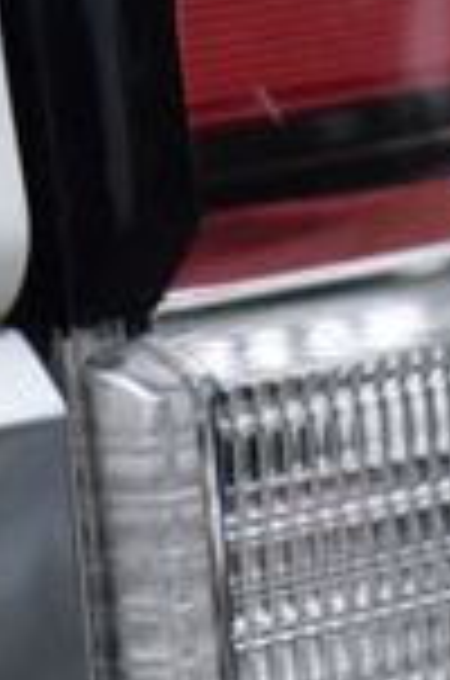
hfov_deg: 3.9
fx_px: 6595
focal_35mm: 350
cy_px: 923
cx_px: -562
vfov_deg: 5.9
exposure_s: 1/400
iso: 400
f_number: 11
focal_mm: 55
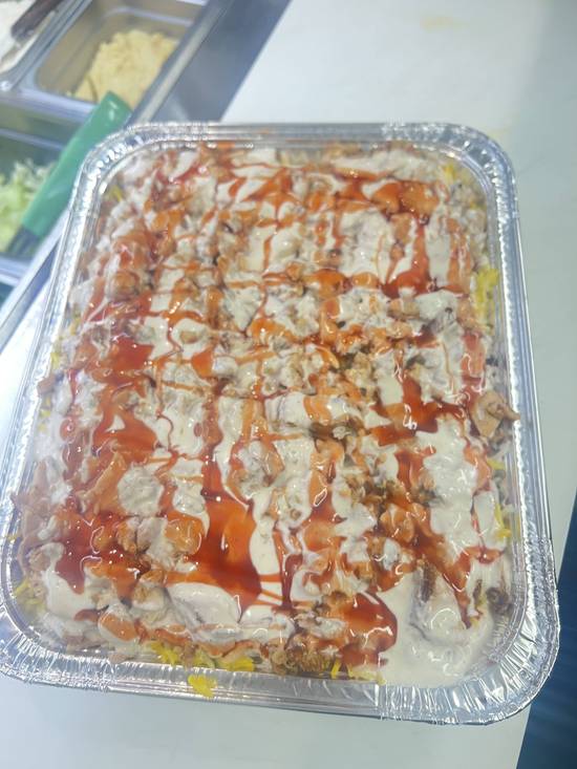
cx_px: 288
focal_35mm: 26
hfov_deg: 53.1
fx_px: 578
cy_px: 384
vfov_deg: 67.3
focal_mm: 5.7
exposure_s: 1/60
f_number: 1.5
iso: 80
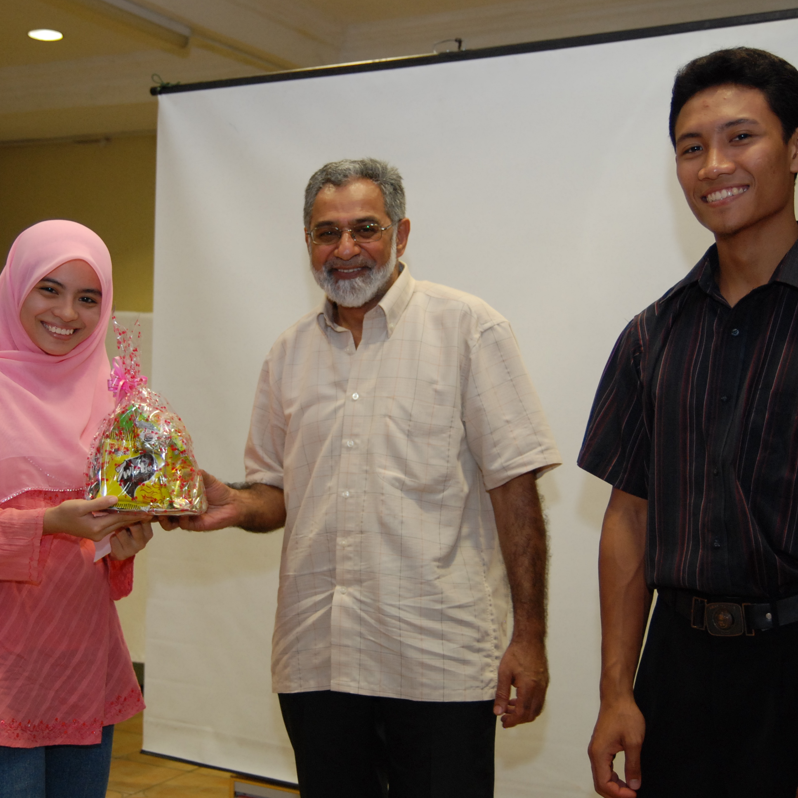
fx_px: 1347
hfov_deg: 32.9
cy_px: 399
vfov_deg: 33.0
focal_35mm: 52
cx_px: 318
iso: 500
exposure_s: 1/60
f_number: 2.8
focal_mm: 27
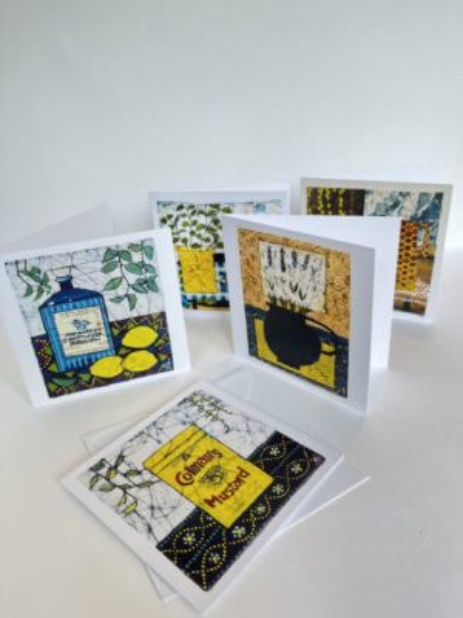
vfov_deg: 67.3
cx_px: 232
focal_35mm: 26
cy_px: 309
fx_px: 464
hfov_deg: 53.1
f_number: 1.6
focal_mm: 5.1
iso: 64
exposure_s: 1/100
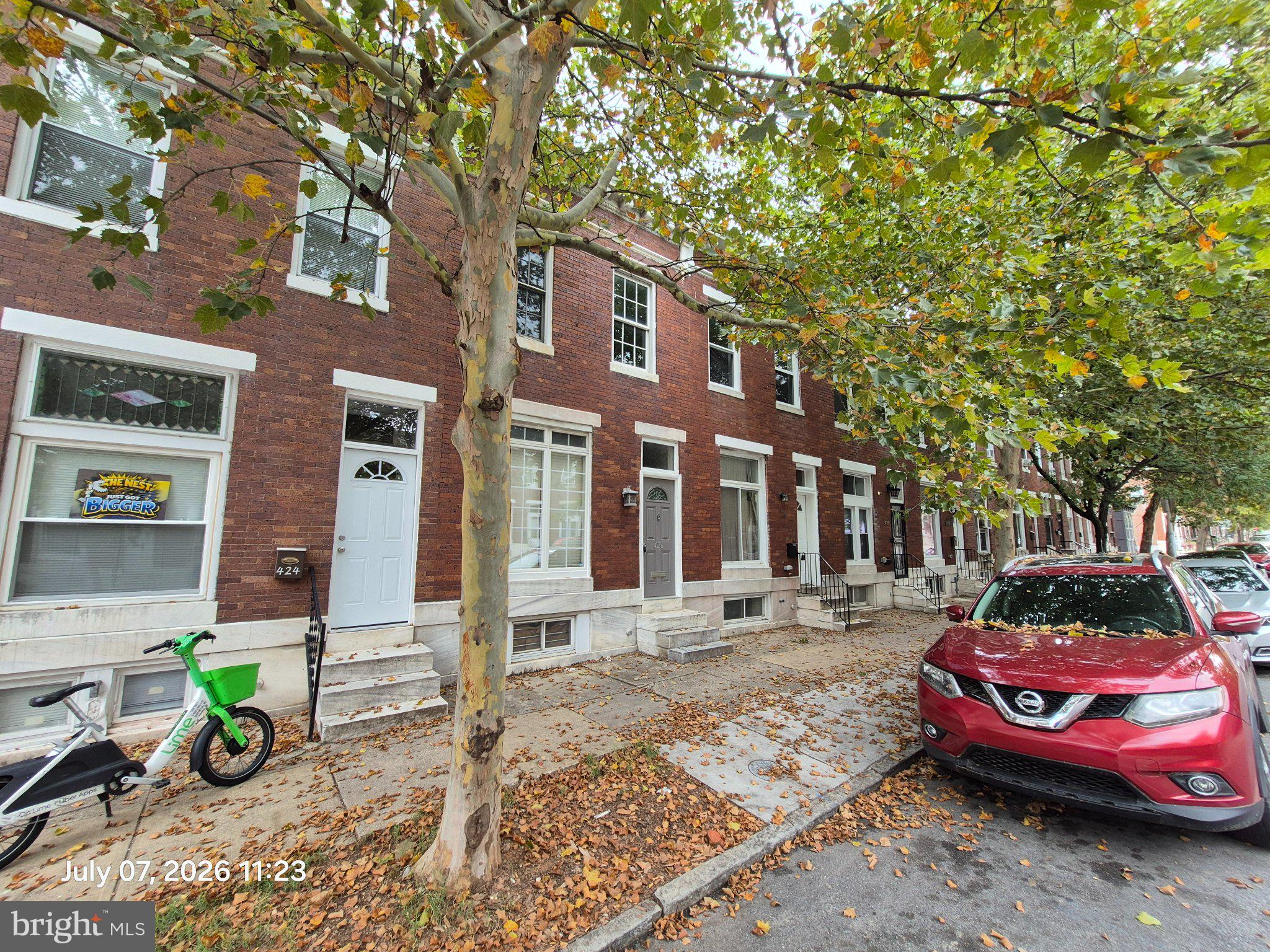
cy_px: 476
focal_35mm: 13
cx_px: 635
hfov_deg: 106.2
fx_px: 477
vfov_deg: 89.9
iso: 50
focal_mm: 1.74
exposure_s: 1/147
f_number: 2.2
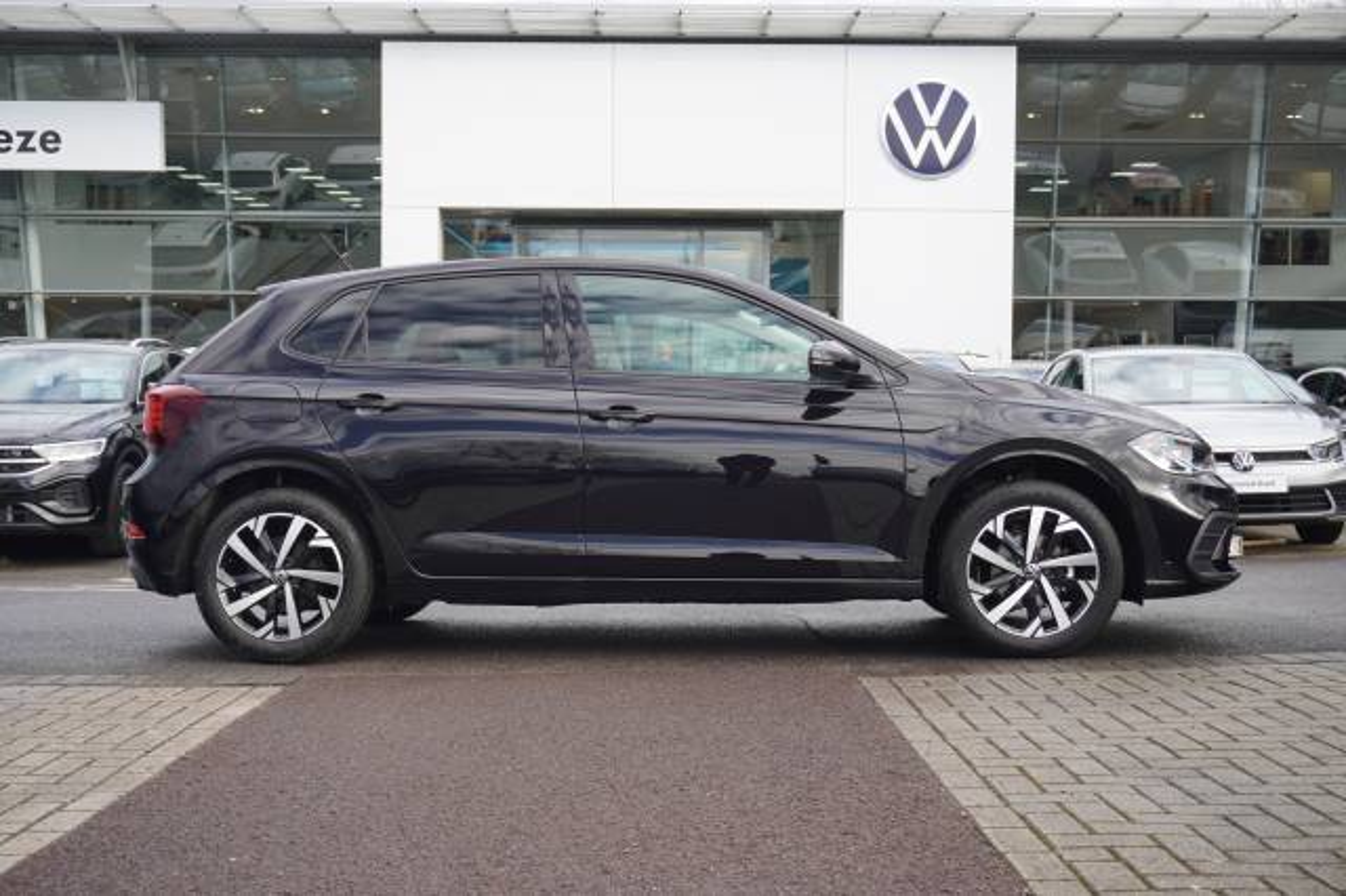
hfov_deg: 42.3
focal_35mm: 46
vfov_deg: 28.9
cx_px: 673
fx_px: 1738
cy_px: 448
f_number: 5
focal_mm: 31
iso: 100
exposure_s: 1/60
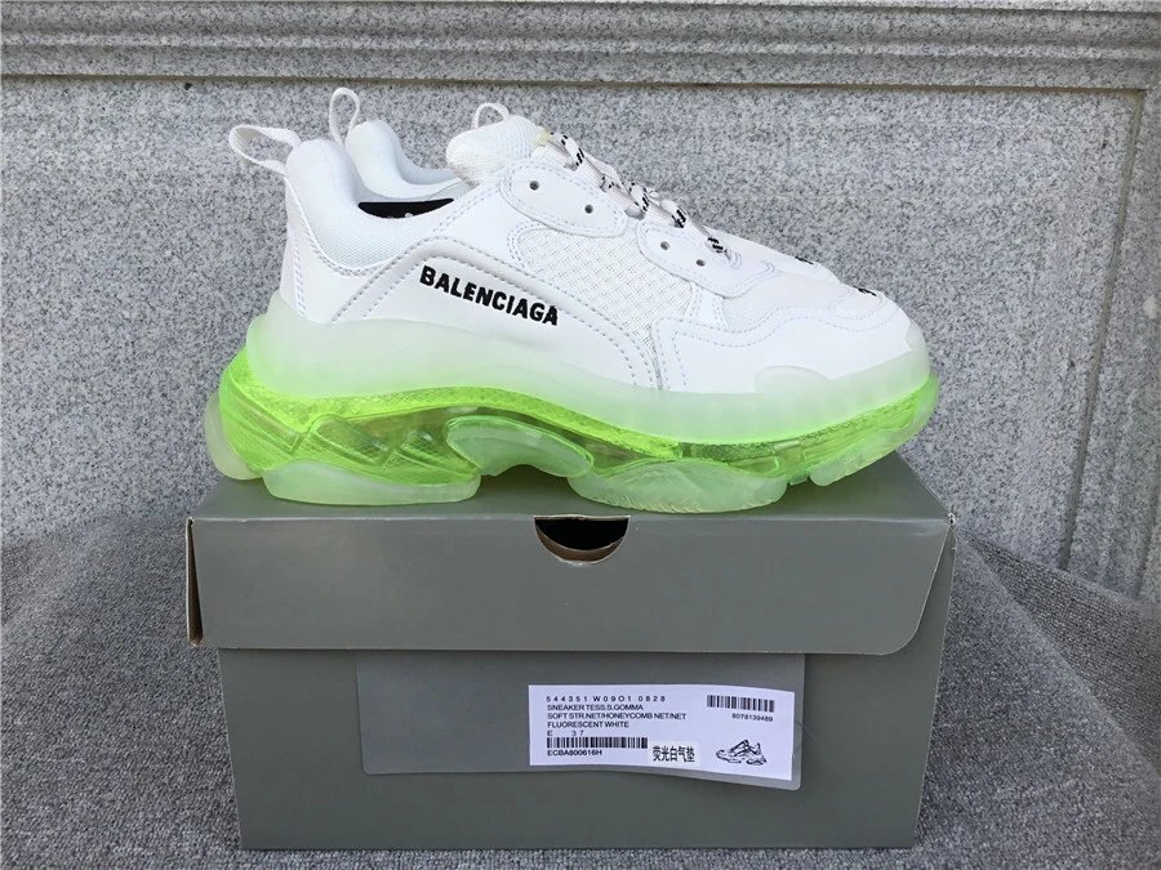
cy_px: 435
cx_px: 580
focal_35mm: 31
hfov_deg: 58.4
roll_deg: -0.5
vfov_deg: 45.4
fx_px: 1040
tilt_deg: -18.9
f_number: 2.4
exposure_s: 1/604
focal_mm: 3.3
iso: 25
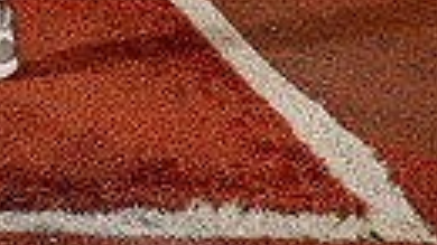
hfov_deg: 15.6
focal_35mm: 134
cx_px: -40
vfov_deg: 7.9
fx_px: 1552
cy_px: -463
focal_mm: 37
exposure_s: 1/250
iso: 250
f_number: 11
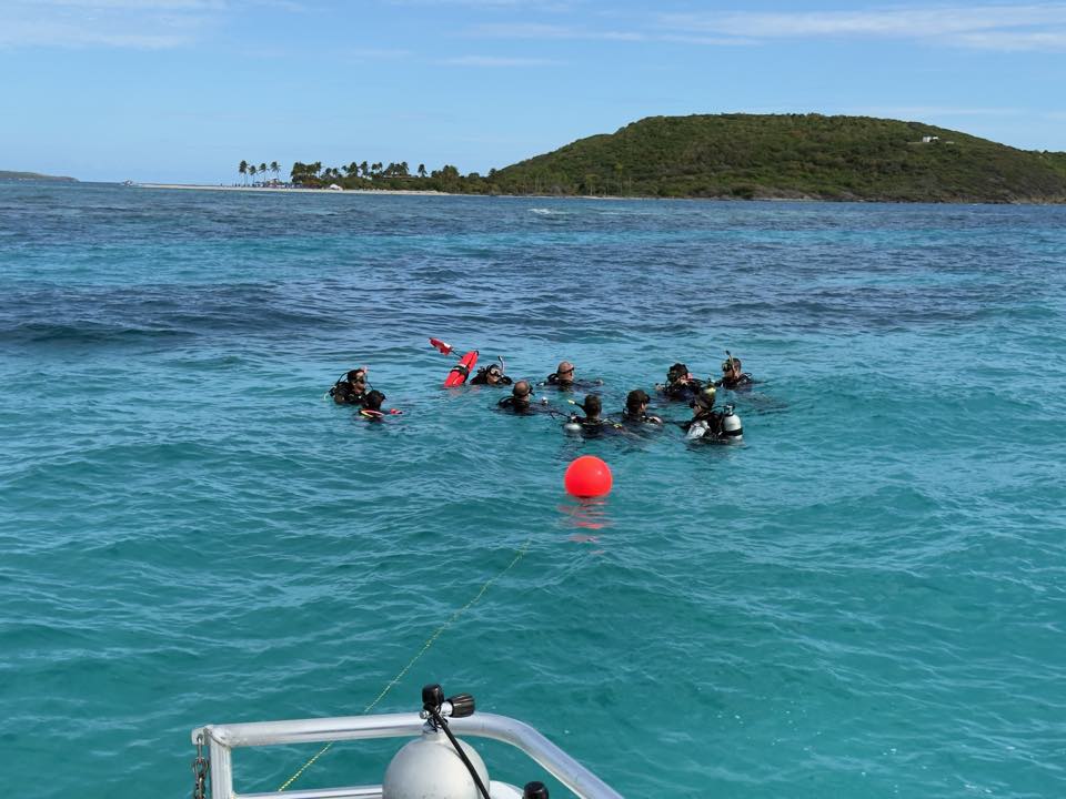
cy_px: 400
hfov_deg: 39.7
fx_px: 1478
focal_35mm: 48
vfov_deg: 30.3
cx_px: 533
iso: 80
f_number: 1.78
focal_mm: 6.76
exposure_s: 1/5587
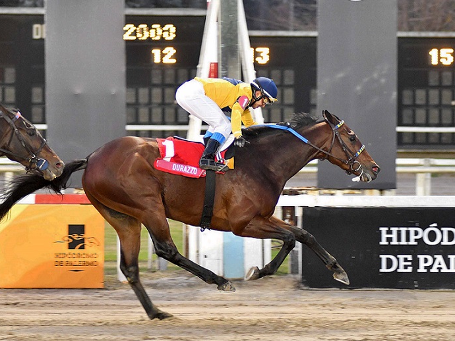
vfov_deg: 6.6
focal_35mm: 226
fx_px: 2972
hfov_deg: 8.8
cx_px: 208
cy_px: 173
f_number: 4
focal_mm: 116
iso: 2000
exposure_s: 1/640
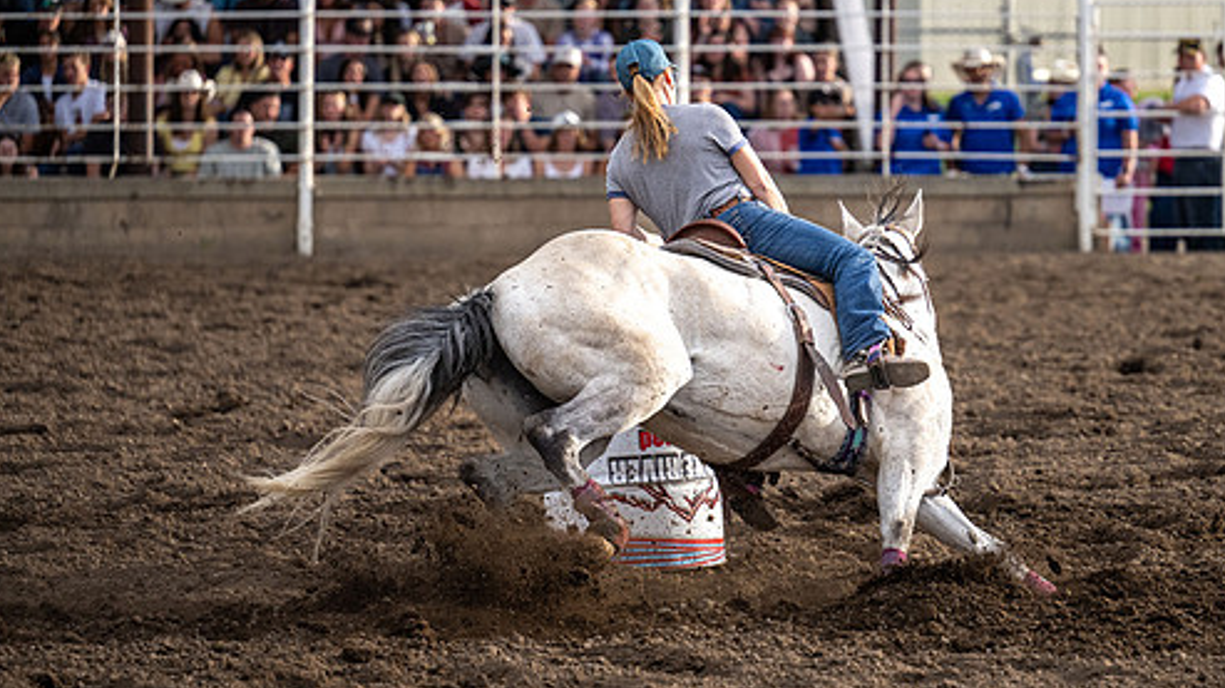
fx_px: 6625
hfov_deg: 10.6
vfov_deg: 5.9
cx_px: 742
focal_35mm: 204
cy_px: 298
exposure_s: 1/8000
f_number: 2.8
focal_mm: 145
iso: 1250
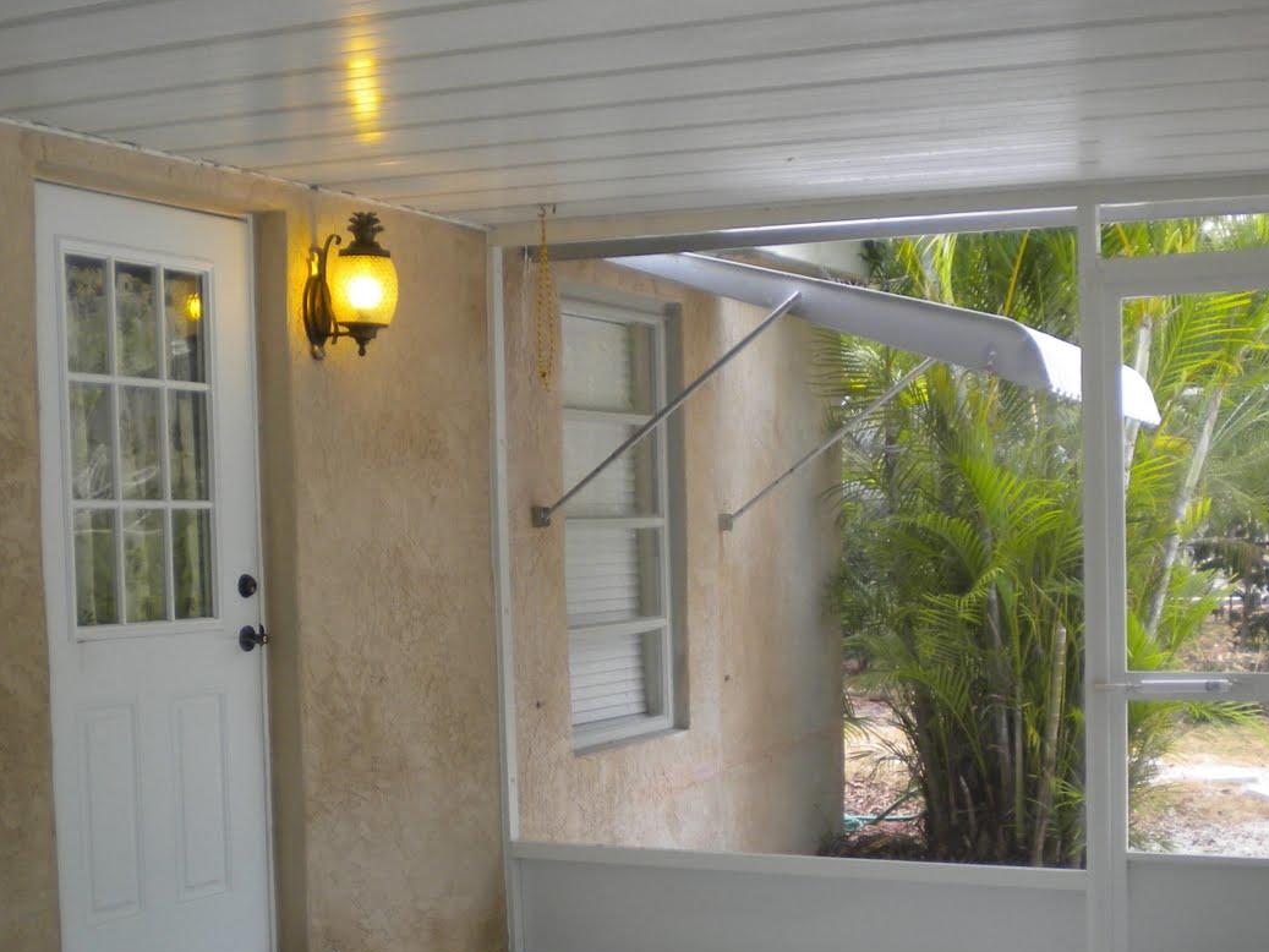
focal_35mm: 54
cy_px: 704
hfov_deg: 35.5
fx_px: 1980
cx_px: 606
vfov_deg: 26.7
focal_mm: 6.3
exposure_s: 1/58.8
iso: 101
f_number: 3.1
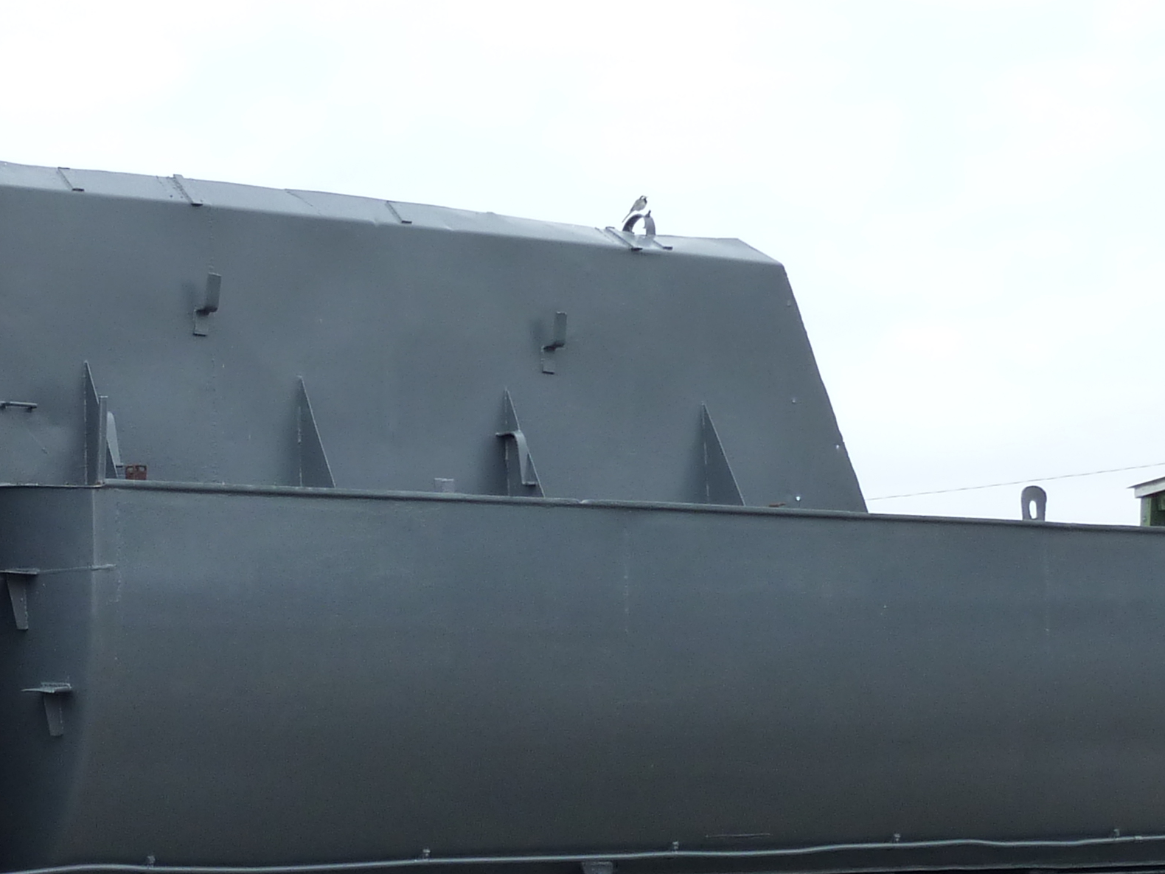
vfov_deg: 15.1
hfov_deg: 20.0
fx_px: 3265
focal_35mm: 97
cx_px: 238
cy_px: 699
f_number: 4
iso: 125
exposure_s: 1/250
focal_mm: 6.9
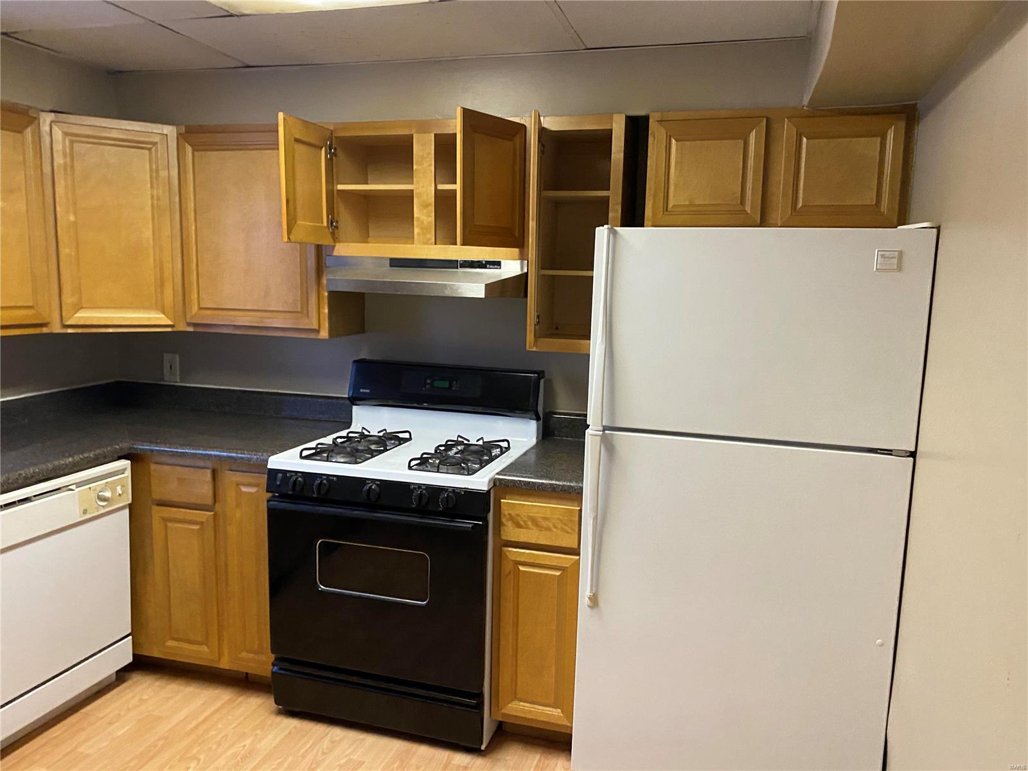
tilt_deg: -7.8
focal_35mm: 26
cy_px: 386
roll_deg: -1.3
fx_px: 772
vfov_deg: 53.1
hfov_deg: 67.3
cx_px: 514
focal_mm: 4.25
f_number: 1.8
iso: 500
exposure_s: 1/60
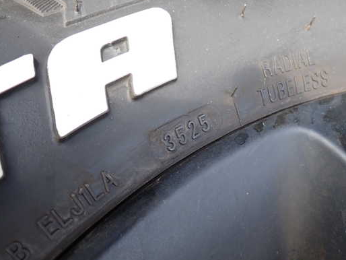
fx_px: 350
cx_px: 188
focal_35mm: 35
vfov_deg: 40.7
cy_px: 131
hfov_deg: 52.5
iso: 100
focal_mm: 5.4
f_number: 2.3
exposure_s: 1/160
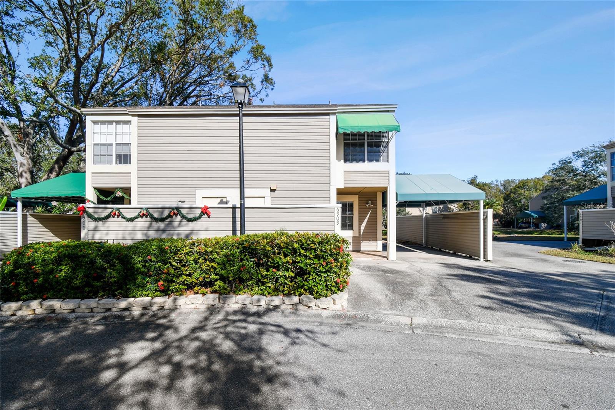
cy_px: 205
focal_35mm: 15
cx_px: 308
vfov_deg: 77.3
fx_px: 256
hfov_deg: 100.4
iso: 100
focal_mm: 10
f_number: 7.1
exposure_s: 1/200
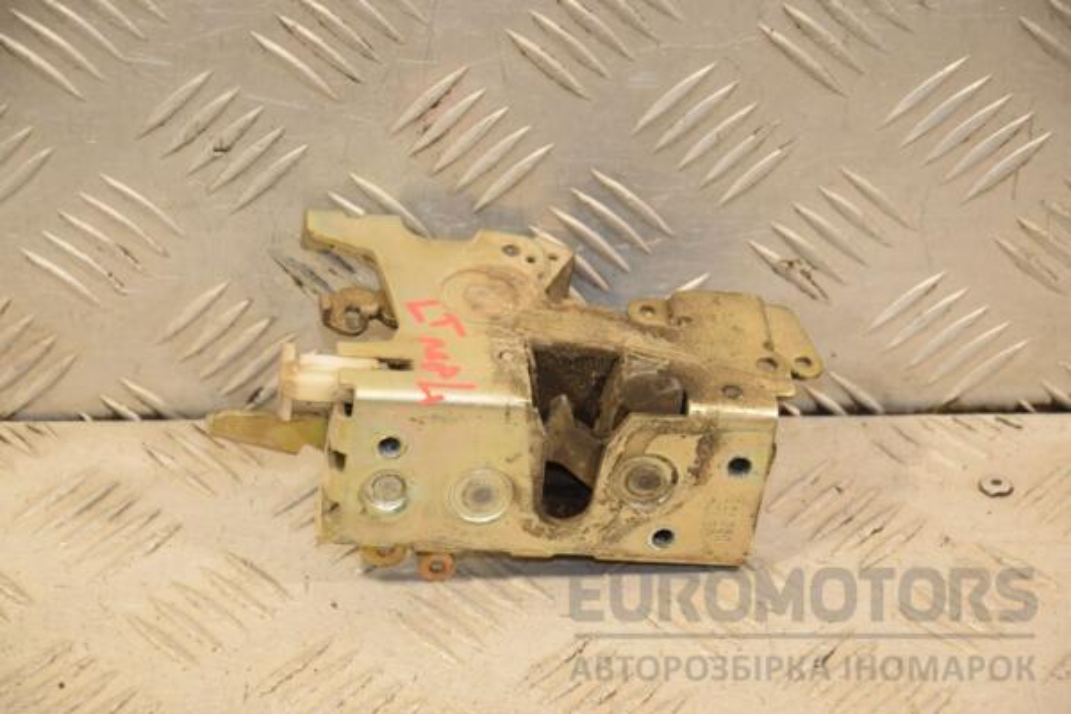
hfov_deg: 16.1
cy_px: 357
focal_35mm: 128
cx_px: 536
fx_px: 3793
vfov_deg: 10.8
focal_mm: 85
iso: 800
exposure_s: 1/200
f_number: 6.3
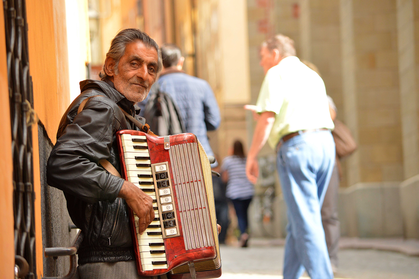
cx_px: 210
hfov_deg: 9.2
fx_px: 2616
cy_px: 140
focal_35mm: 225
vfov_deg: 6.1
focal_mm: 150
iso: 400
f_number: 4.8
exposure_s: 1/320
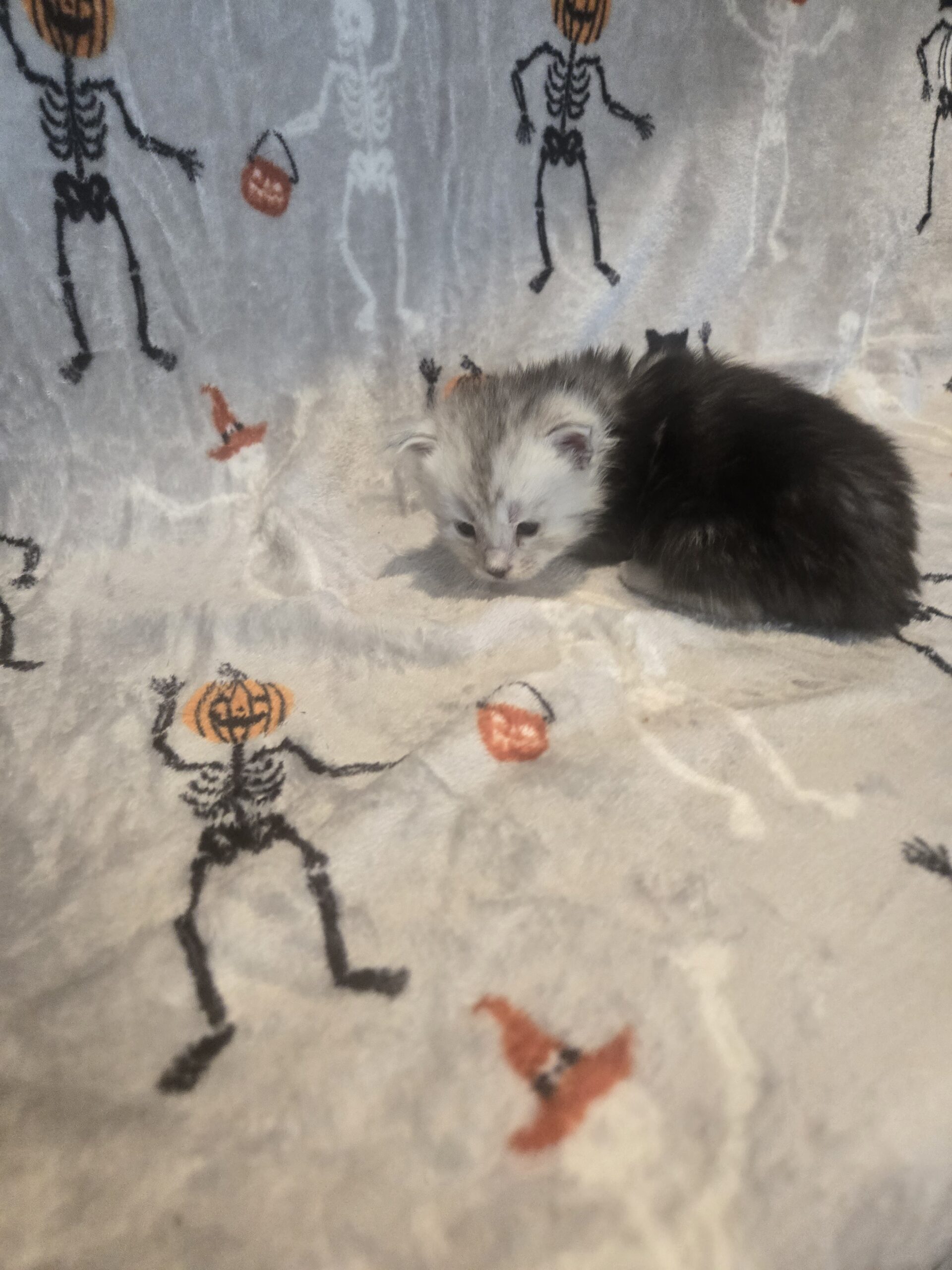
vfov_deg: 73.9
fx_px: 843
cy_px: 635
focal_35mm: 23
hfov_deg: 58.9
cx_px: 476
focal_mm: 5.4
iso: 500
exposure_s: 1/120
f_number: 1.8
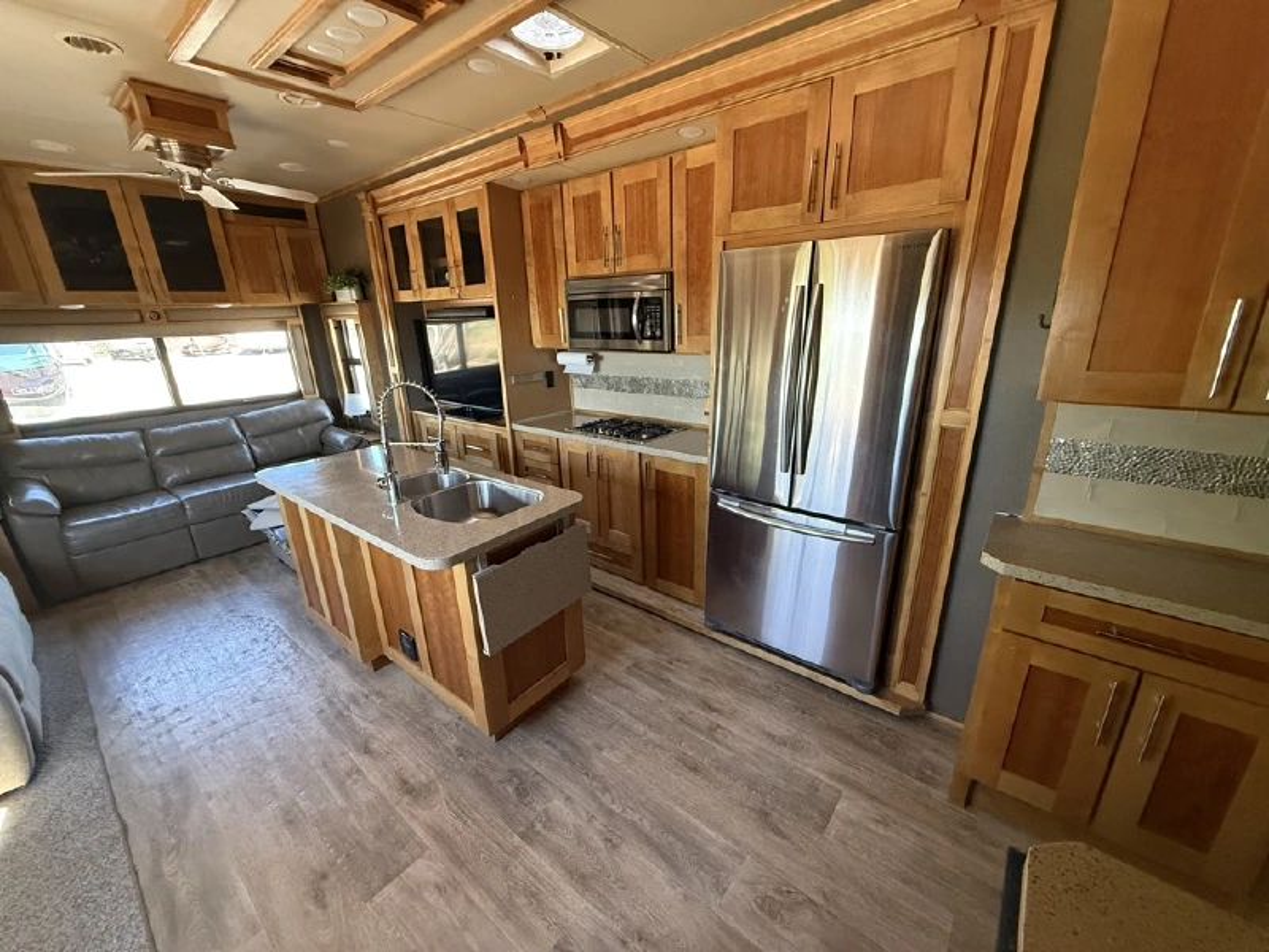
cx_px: 634
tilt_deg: -18.8
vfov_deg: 85.7
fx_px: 513
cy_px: 476
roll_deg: +1.8
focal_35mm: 14
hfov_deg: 102.1
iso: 640
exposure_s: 1/60
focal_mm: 2.22
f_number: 2.2
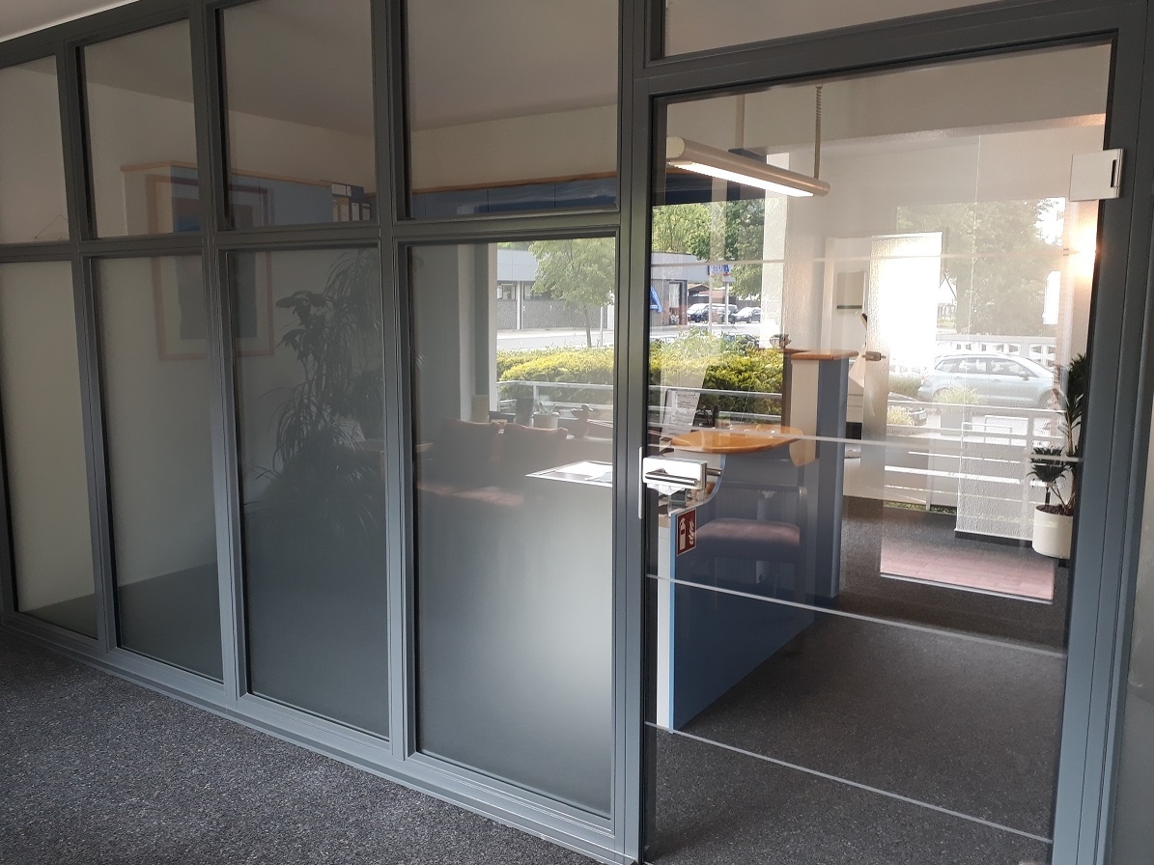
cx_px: 560
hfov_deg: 63.4
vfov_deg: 49.7
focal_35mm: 28
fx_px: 933
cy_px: 422
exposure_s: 1/33
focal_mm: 3.6
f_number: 1.9
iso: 50
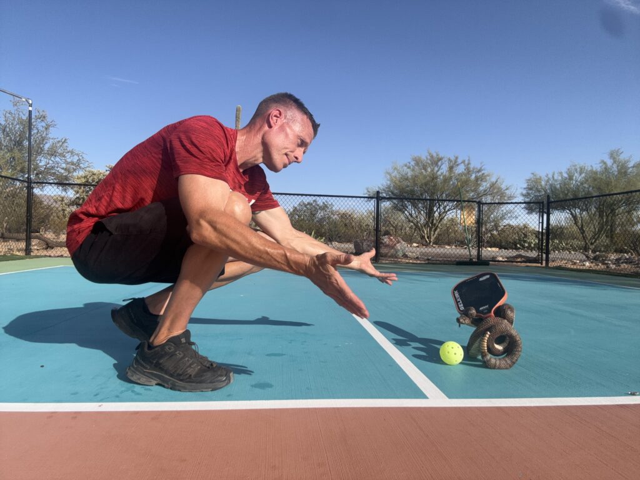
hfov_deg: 73.9
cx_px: 320
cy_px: 240
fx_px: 425
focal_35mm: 23
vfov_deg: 58.9
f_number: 1.9
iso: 25
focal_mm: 2.69
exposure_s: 1/1739
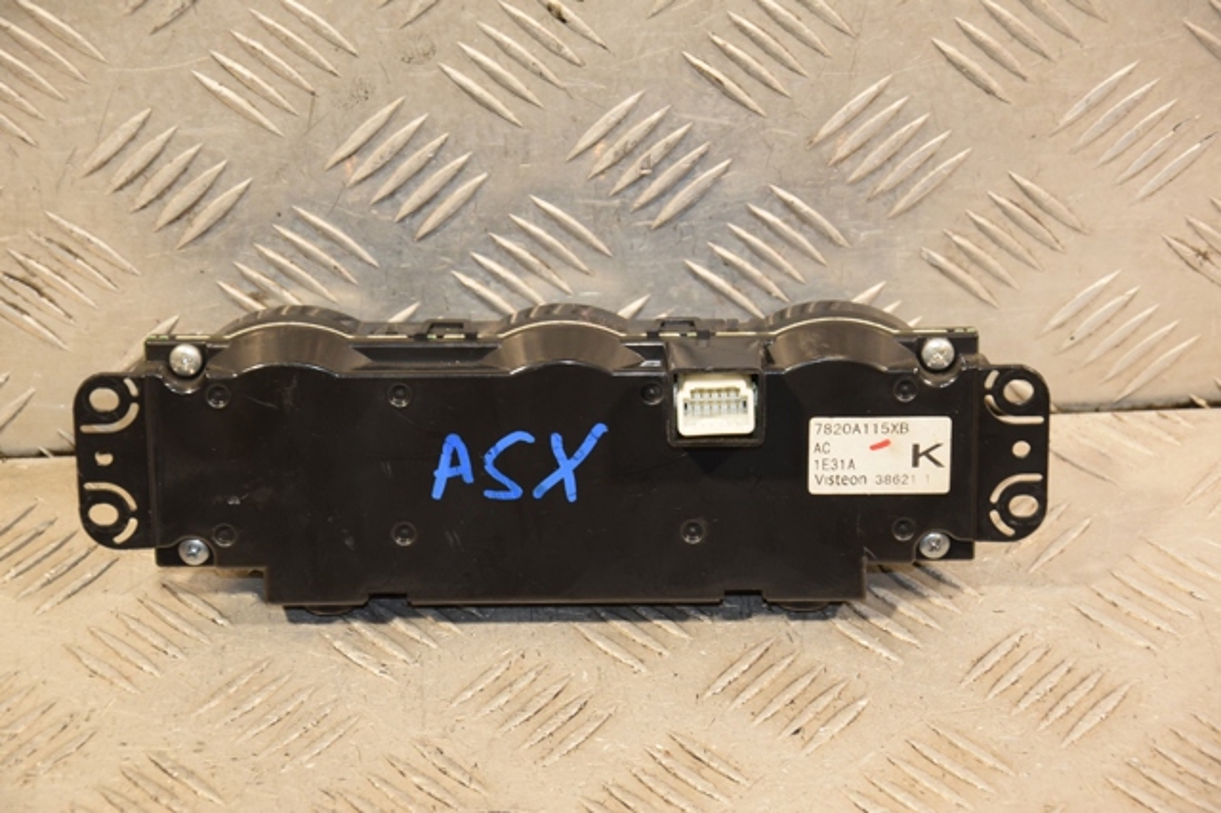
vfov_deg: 12.2
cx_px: 610
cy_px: 406
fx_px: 3813
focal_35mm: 112
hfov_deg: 18.2
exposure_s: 1/100
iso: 800
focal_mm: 75
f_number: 5.3
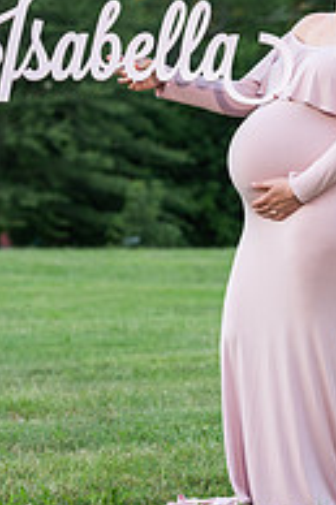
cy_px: 102
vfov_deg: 8.9
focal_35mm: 232
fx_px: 3254
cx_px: 279
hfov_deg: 5.9
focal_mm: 100
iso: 500
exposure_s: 1/250
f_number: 5
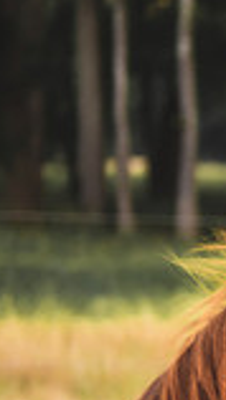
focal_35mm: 215
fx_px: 2288
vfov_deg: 10.0
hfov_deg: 5.3
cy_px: 201
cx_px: 749
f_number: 2.8
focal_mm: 52
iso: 125
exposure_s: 1/250
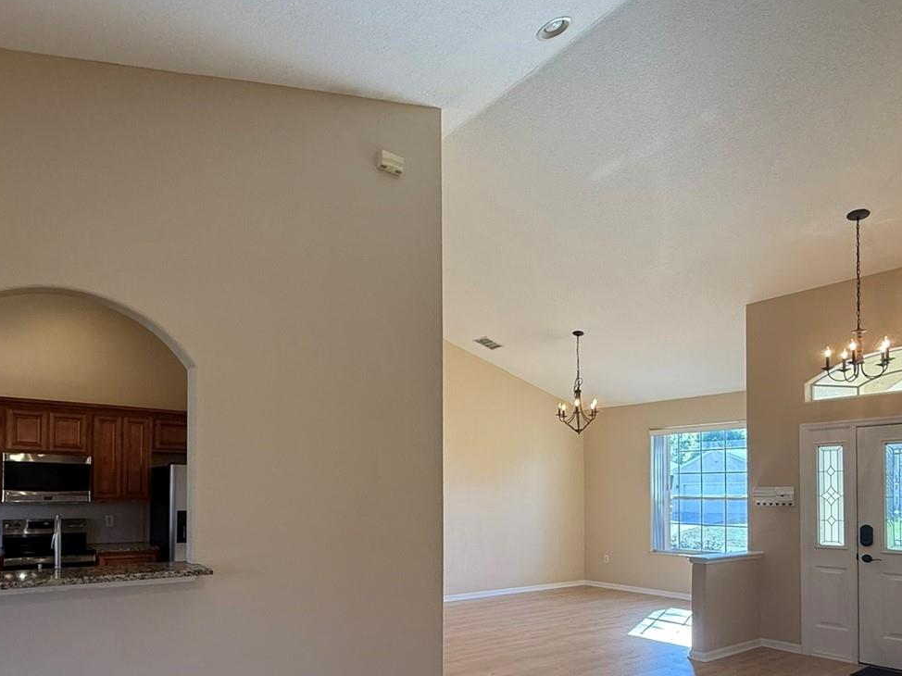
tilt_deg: +0.7
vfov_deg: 56.5
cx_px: 346
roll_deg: -0.8
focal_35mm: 23
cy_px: 491
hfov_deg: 72.9
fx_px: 599
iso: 125
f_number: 2.2
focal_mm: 2.22
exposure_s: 1/120
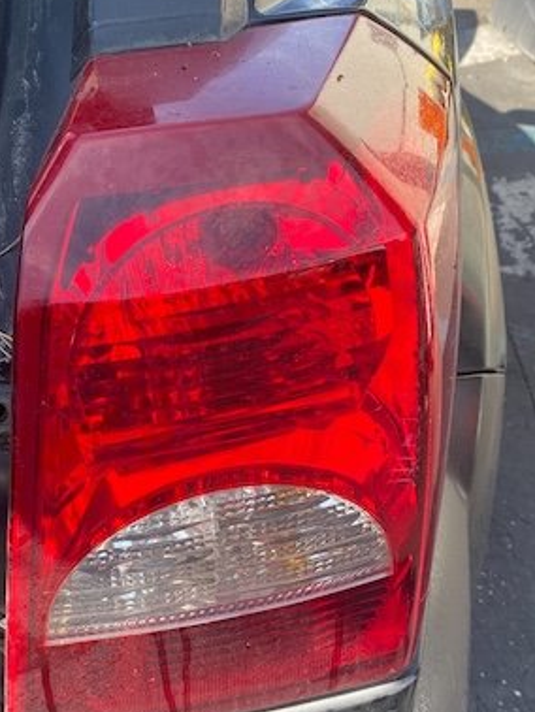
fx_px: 906
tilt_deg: -40.9
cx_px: 145
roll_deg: +2.5
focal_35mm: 44
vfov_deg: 42.5
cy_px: 454
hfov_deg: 32.4
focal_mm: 4.25
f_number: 1.8
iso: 32
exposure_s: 1/331
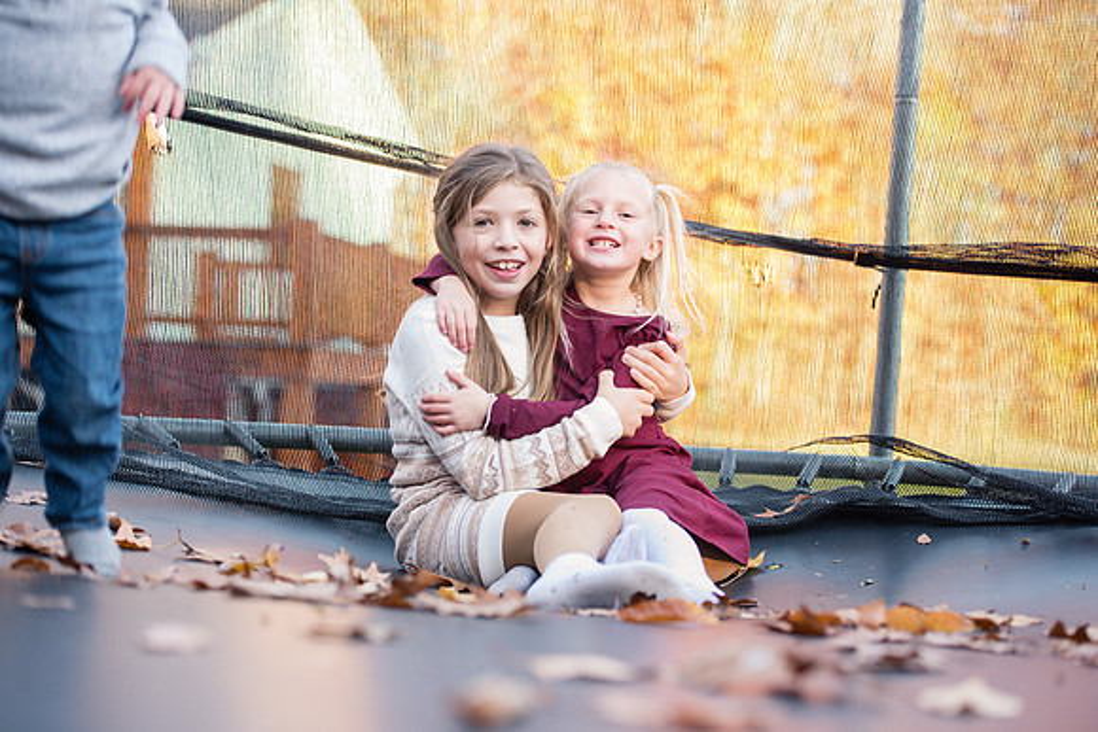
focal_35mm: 70
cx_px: 549
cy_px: 366
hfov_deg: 28.8
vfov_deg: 19.5
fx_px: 2135
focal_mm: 70
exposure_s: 1/200
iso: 800
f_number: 3.5
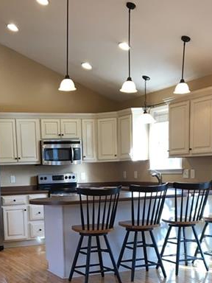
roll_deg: +1.7
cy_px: 248
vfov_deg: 31.8
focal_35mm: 58
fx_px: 474
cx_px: 63
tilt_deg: -8.4
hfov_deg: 25.0
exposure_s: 1/30
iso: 32
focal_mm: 4.15
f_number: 2.2
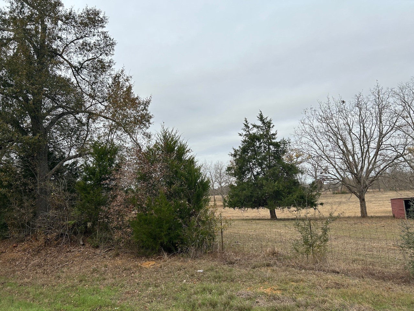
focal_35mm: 26
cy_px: 156
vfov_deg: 53.1
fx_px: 311
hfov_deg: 67.3
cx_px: 207
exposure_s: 1/3831
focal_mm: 5.7
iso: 50
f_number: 1.5
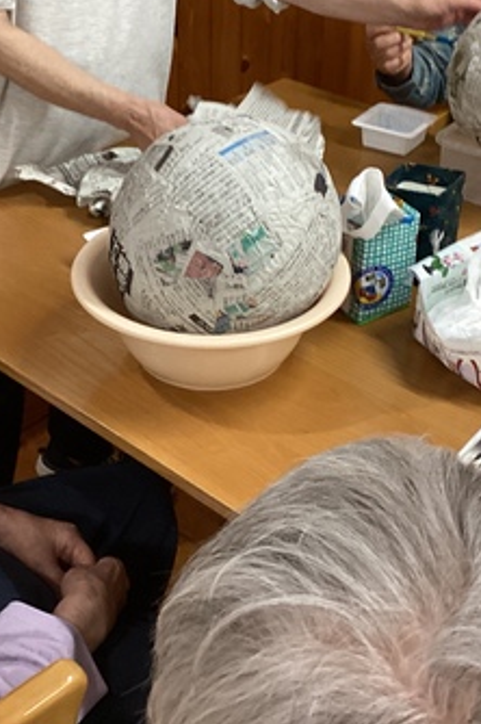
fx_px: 1165
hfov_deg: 23.3
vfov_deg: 34.2
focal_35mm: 58
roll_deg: +0.4
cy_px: 245
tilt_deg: -32.3
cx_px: 234
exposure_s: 1/60
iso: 200
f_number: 2.4
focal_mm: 3.3
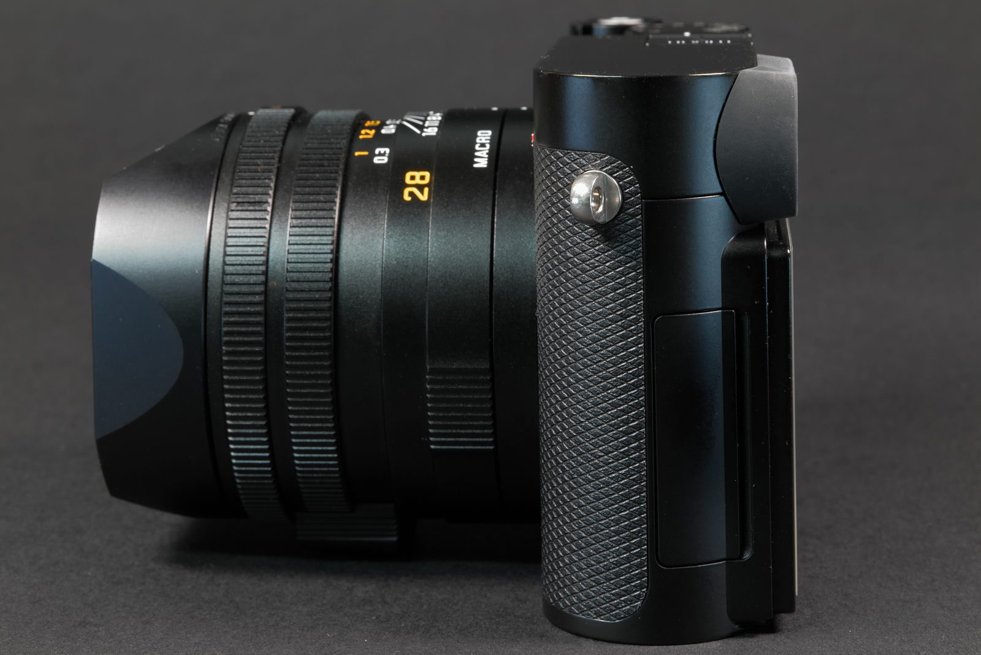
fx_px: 2453
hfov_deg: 22.6
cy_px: 328
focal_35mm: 90
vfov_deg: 15.2
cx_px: 490
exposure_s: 3
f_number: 22
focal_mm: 90
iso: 800
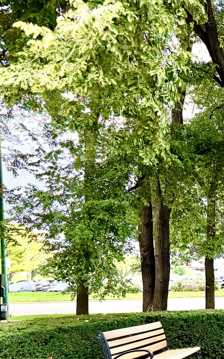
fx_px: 537
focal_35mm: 55
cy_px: 278
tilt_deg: +0.0
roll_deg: +2.3
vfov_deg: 35.9
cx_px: 345
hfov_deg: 20.0
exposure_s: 1/401
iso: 80
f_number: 1.78
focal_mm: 6.76
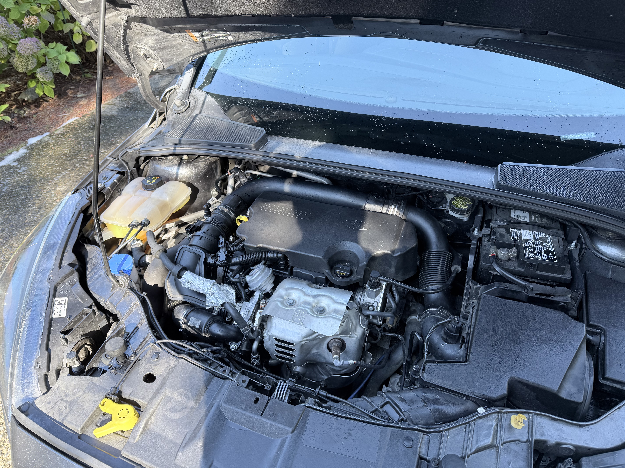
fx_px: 433
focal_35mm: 24
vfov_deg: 56.8
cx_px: 312
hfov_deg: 71.6
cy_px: 234
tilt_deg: -39.8
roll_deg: +2.6
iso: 64
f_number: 1.78
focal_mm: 6.76
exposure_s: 1/126
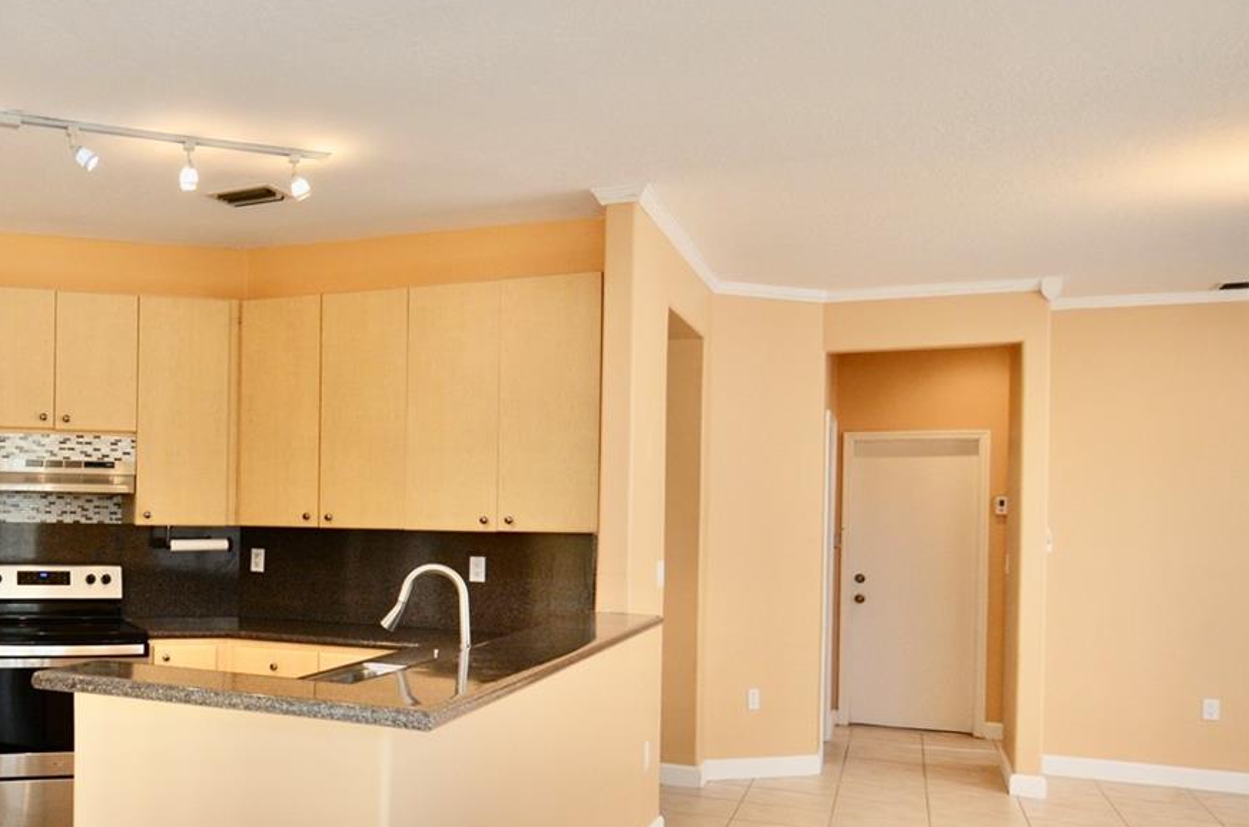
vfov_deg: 39.5
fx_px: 1142
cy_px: 514
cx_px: 155
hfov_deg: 51.5
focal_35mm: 33
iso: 400
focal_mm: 12
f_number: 4.5
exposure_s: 1/80
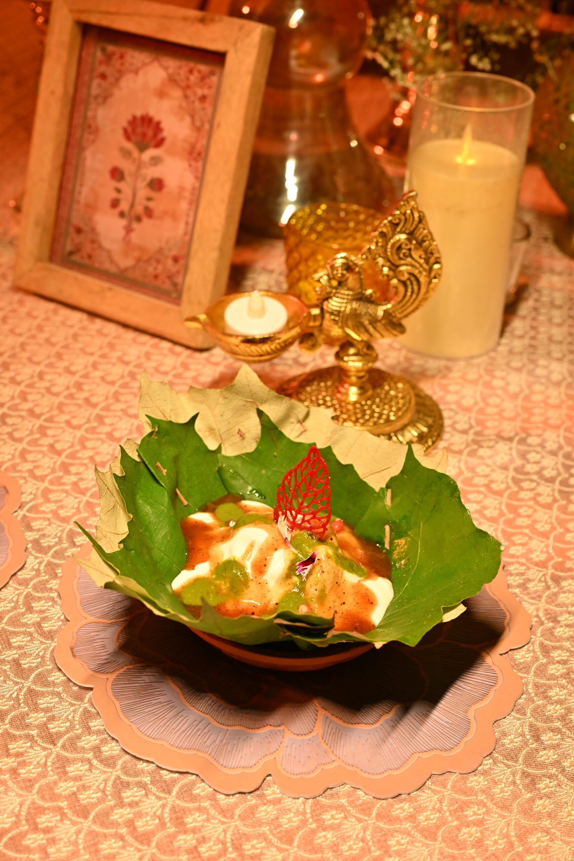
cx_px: 287
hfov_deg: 27.0
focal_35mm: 50
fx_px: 1196
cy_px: 430
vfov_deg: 39.6
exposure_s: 1/125
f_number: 6.3
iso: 640
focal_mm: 50
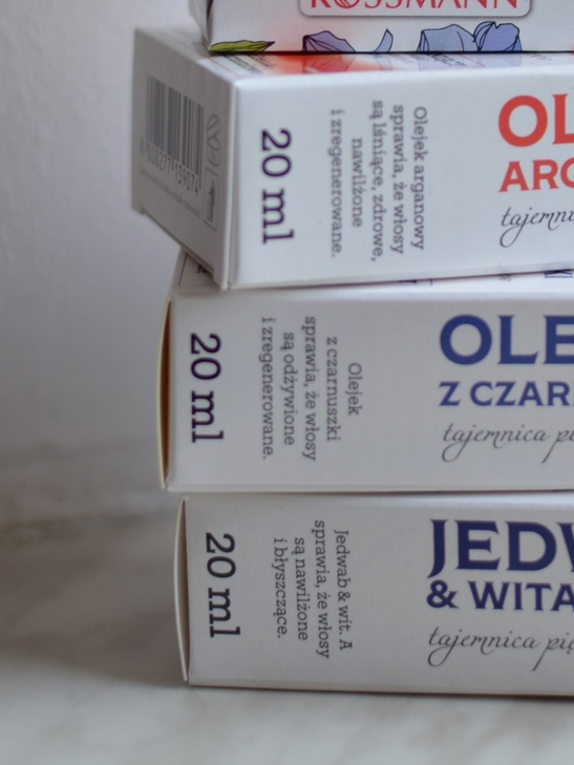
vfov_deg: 15.4
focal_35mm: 125
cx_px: 484
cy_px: -36
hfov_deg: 11.8
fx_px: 2767
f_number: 2.8
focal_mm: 35
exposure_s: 1/200
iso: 200
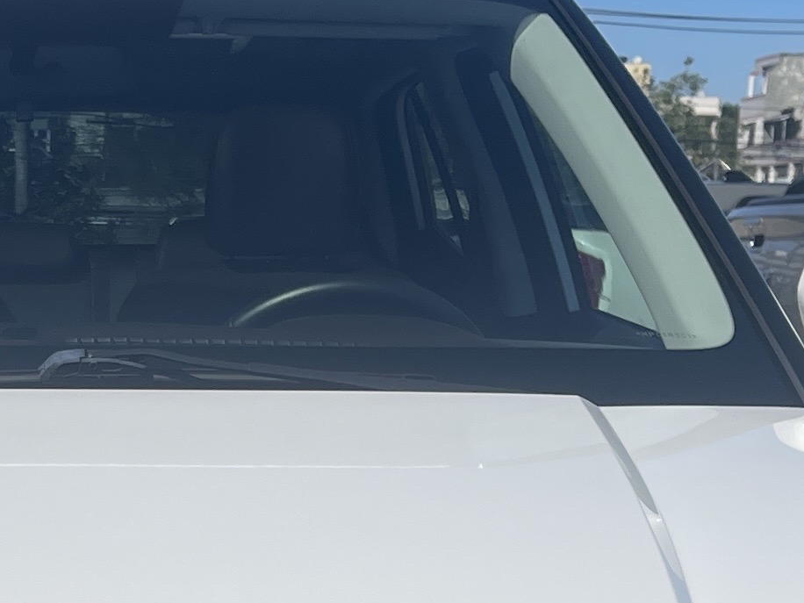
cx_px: -28
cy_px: 834
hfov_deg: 17.4
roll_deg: -1.2
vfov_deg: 12.9
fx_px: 2555
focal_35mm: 110
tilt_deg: -12.6
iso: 32
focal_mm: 5.1
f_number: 1.6
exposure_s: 1/7407
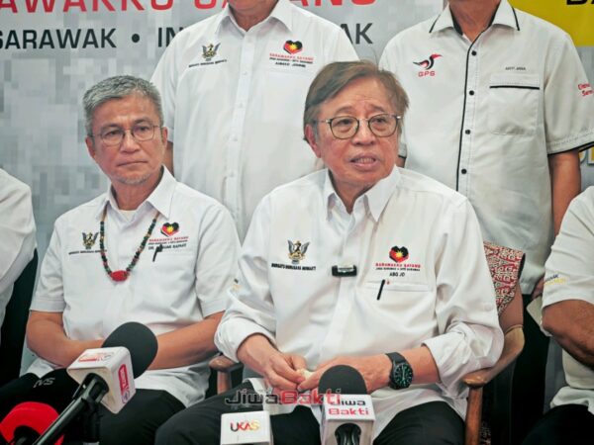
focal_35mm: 79
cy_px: 222
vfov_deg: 18.7
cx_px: 297
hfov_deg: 24.7
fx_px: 1356
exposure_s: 1/33
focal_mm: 15.38
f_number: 2.6
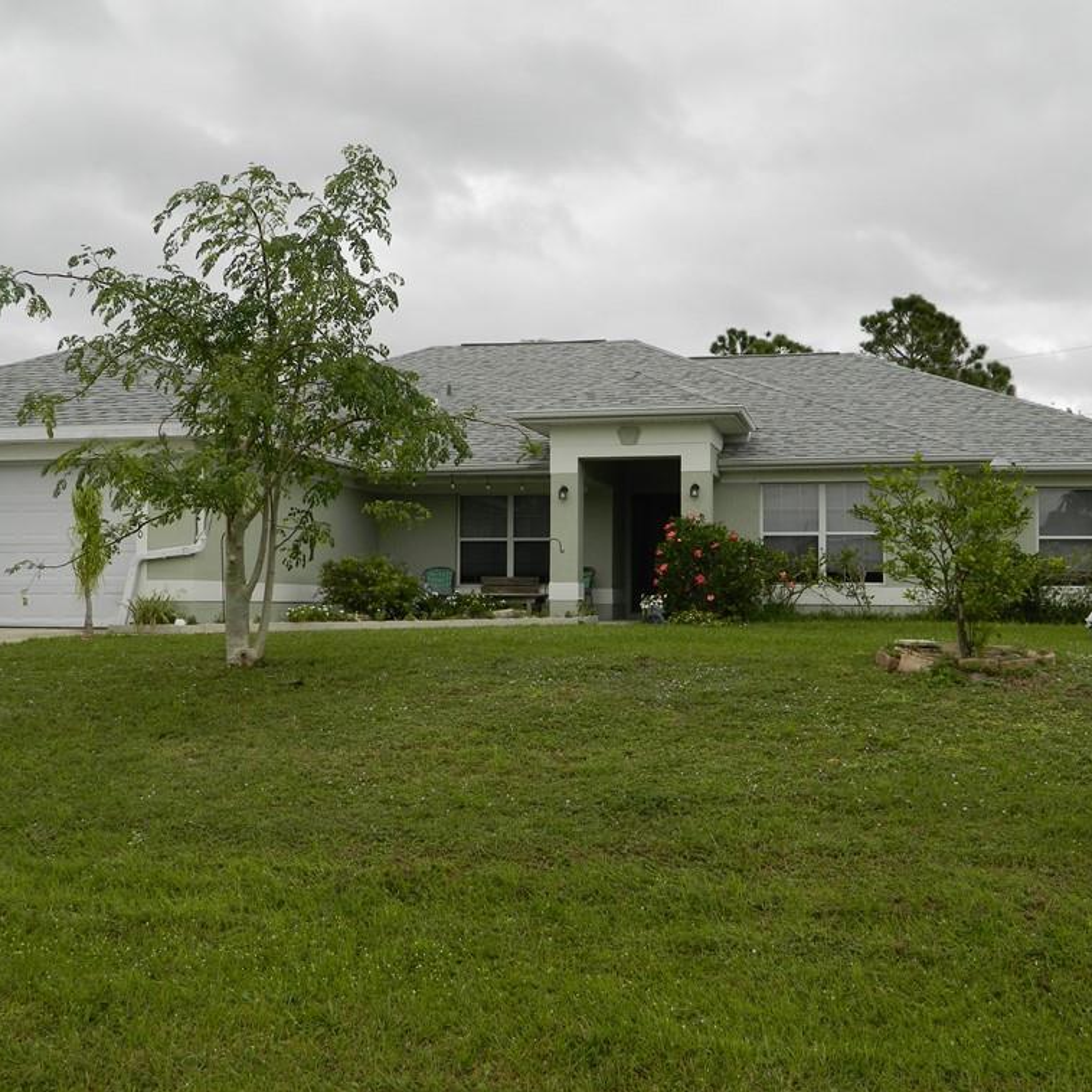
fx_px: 1321
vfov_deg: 44.9
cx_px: 565
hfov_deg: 44.9
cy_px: 542
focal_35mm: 37
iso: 80
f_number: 3.2
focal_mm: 5.6
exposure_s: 1/320
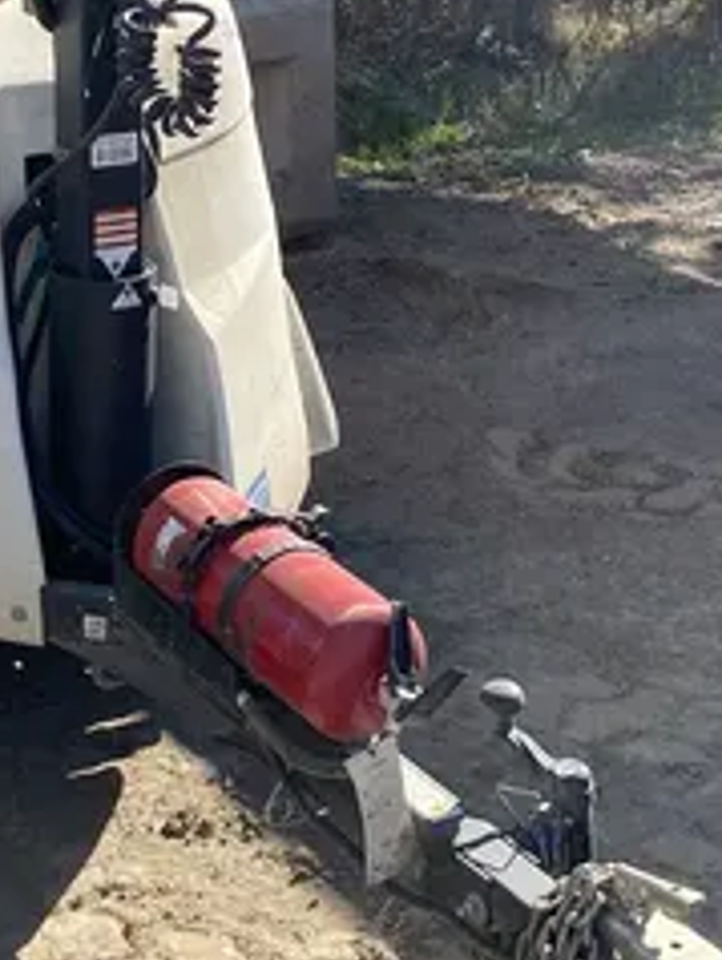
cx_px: 186
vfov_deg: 23.9
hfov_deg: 18.4
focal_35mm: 80
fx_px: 2221
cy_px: 159
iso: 32
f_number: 1.8
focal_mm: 4.25
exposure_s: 1/1316
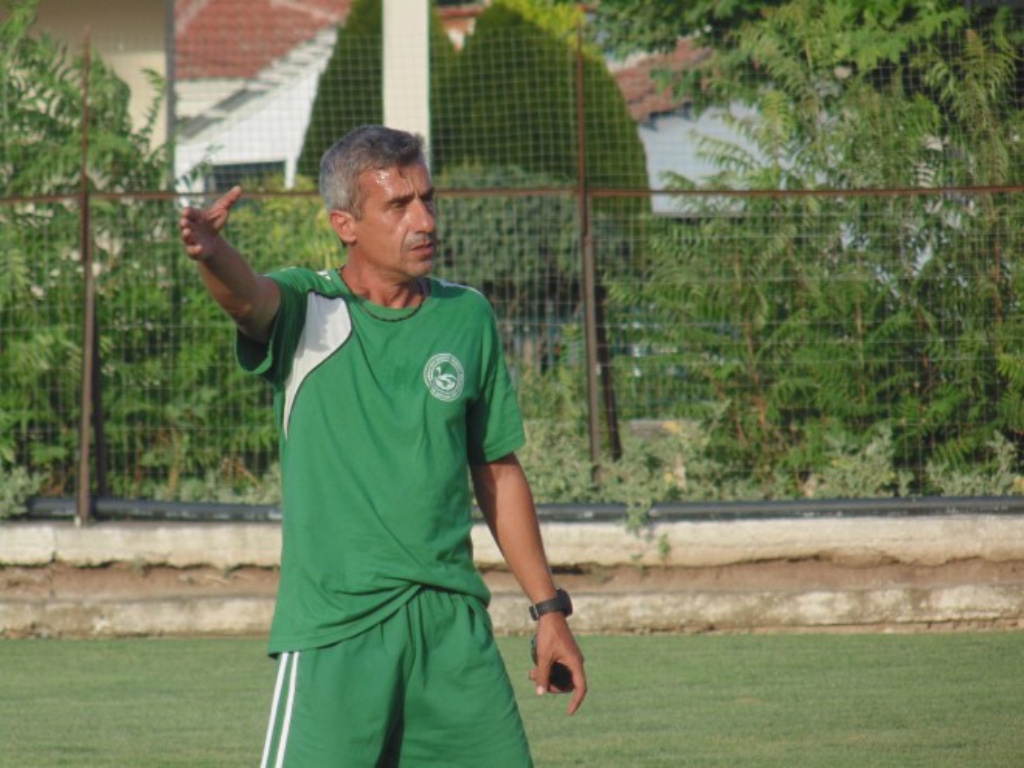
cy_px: 384
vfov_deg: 2.6
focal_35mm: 580
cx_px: 512
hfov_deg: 3.4
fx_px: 17157
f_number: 5.9
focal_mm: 104
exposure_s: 1/250
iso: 80
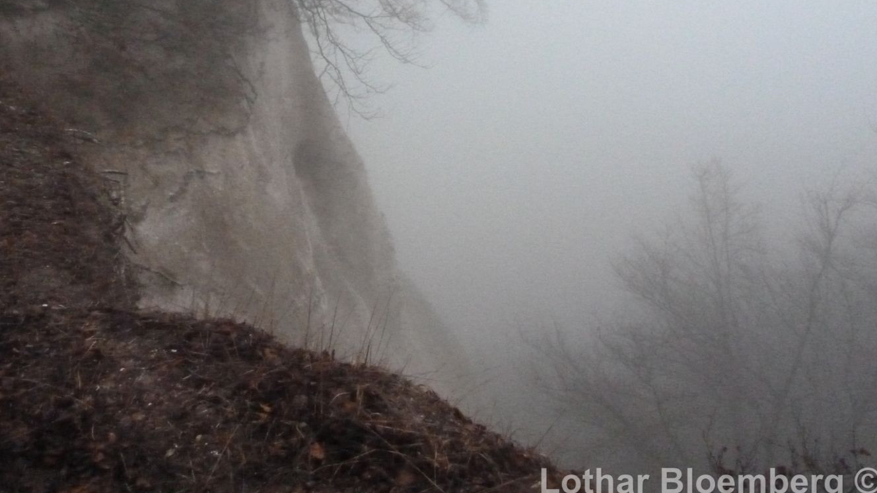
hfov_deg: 67.9
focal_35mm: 28
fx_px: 651
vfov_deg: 41.0
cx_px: 440
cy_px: 164
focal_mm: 4.1
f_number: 5.6
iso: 1600
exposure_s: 1/500
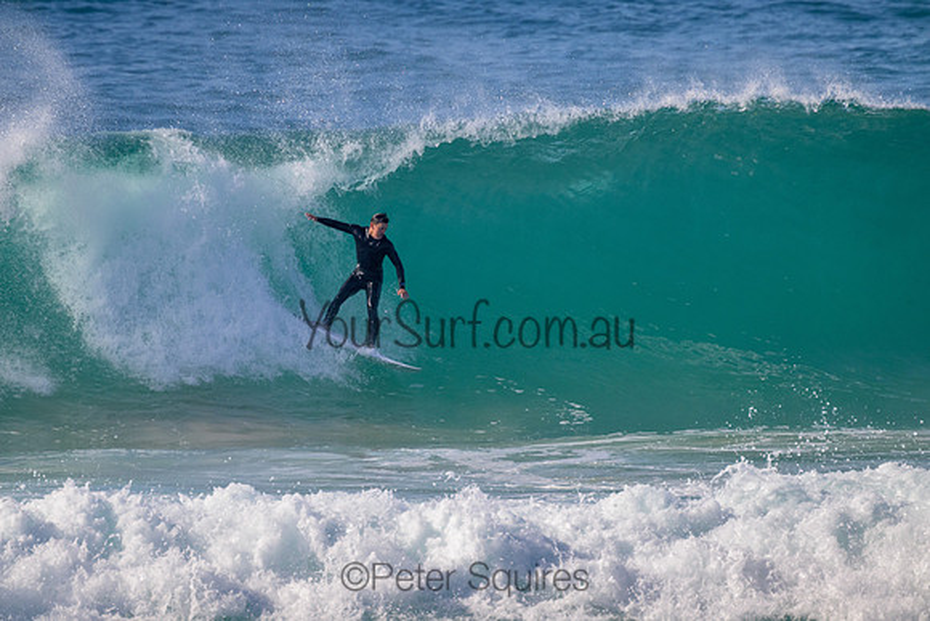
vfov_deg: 1.7
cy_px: 310
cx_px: 465
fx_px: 20671
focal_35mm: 800
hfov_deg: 2.6
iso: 1600
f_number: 11
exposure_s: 1/2000
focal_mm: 800
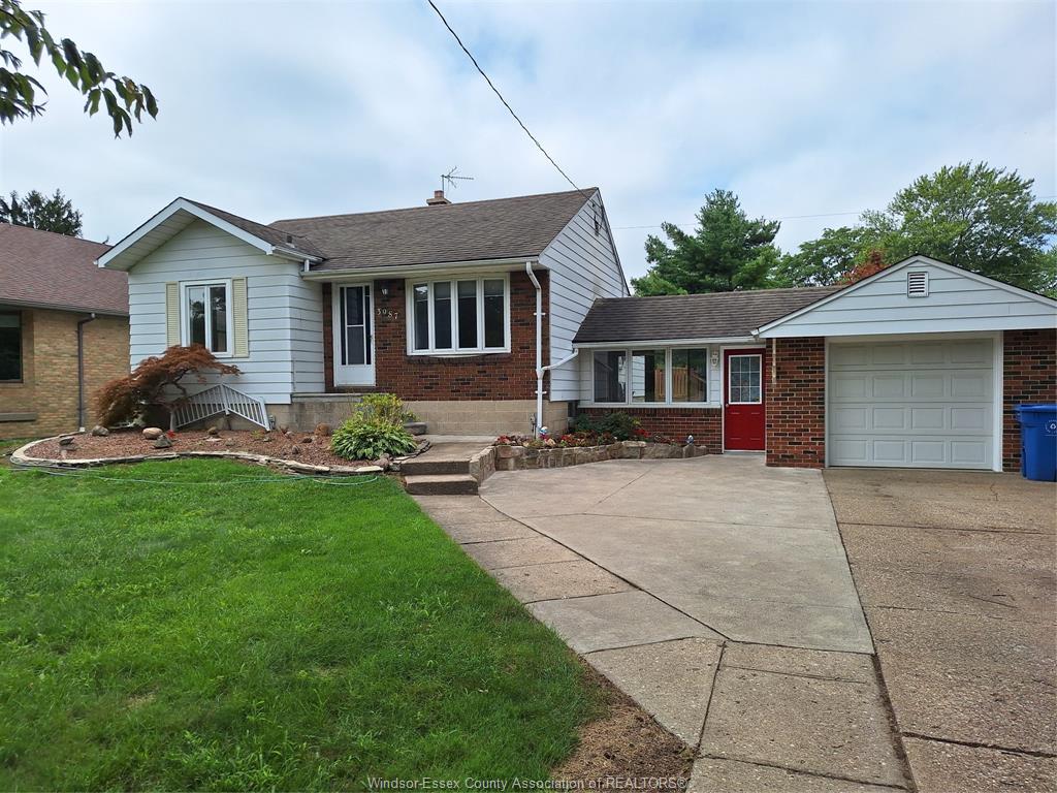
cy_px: 396
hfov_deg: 73.9
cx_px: 528
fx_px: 702
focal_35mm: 23
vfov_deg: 58.9
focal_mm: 5.54
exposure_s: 1/3247
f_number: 1.8
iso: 40
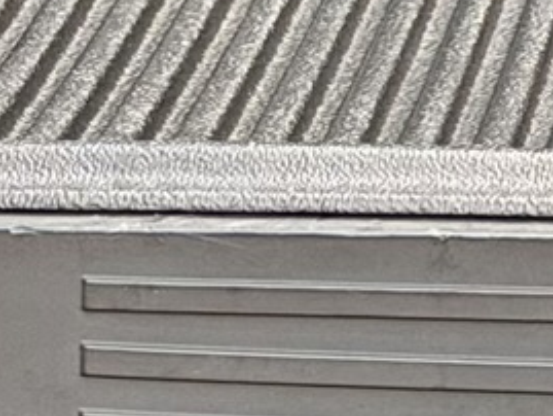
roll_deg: -0.4
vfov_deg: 3.9
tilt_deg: -5.6
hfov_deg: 5.3
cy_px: -954
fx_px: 5834
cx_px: 1106
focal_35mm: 365
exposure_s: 1/189
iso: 125
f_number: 1.78
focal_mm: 6.76
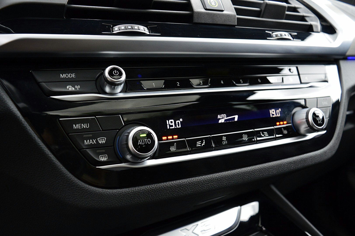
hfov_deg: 62.0
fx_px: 296
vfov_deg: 43.5
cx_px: 178
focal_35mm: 30
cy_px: 118
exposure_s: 1/60
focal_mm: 20
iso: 800
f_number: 5
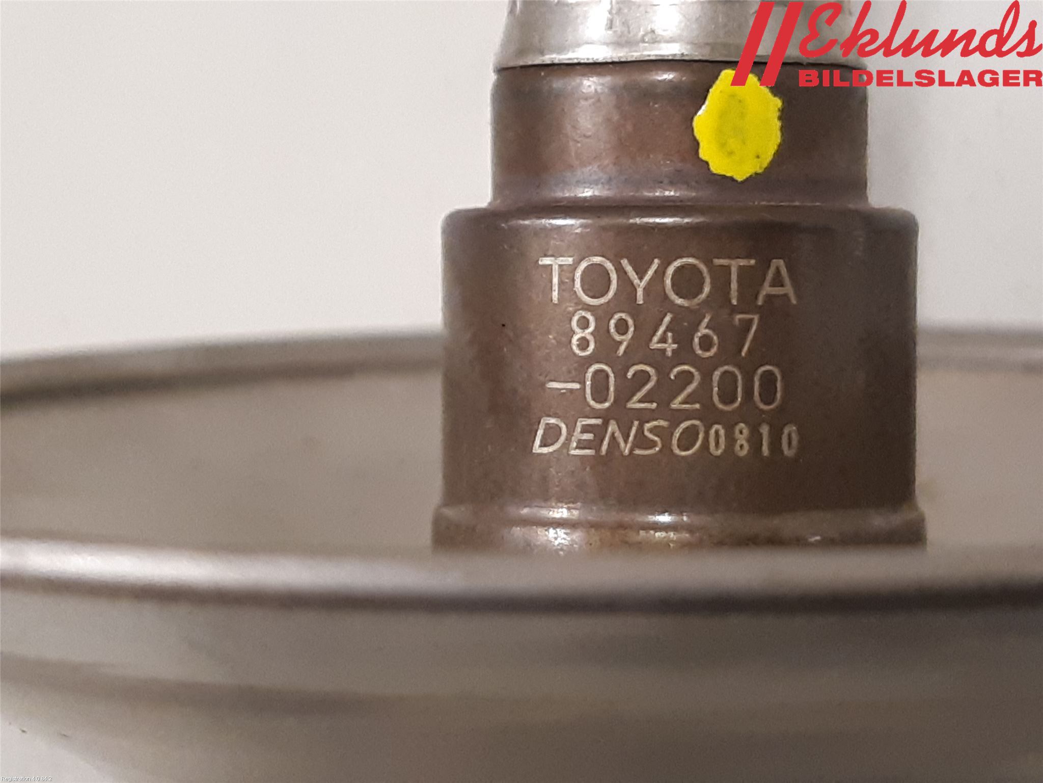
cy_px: 392
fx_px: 783
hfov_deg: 67.3
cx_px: 522
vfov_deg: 53.1
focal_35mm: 26
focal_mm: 3.93
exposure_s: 1/50
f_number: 1.7
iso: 250
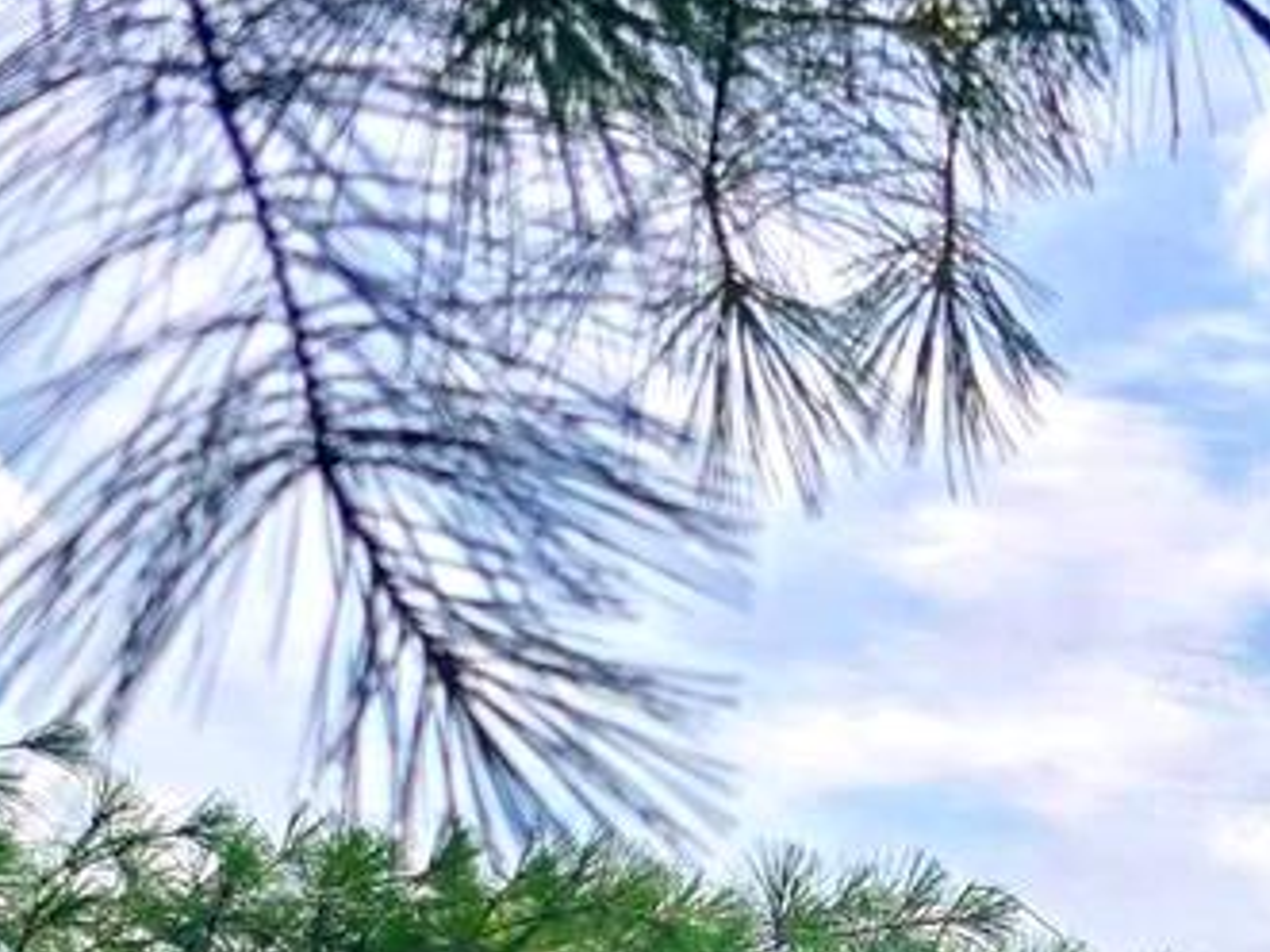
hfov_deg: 18.5
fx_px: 3667
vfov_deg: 12.8
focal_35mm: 100
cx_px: 1554
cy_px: 1935
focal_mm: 6.3
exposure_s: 1/1262
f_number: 1.7
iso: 12
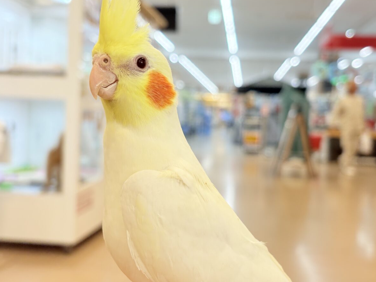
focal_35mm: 53
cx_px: 190
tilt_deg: -1.3
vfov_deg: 27.5
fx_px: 576
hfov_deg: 36.2
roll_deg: -1.4
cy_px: 139
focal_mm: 5.96
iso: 50
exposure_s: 1/100
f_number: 1.6
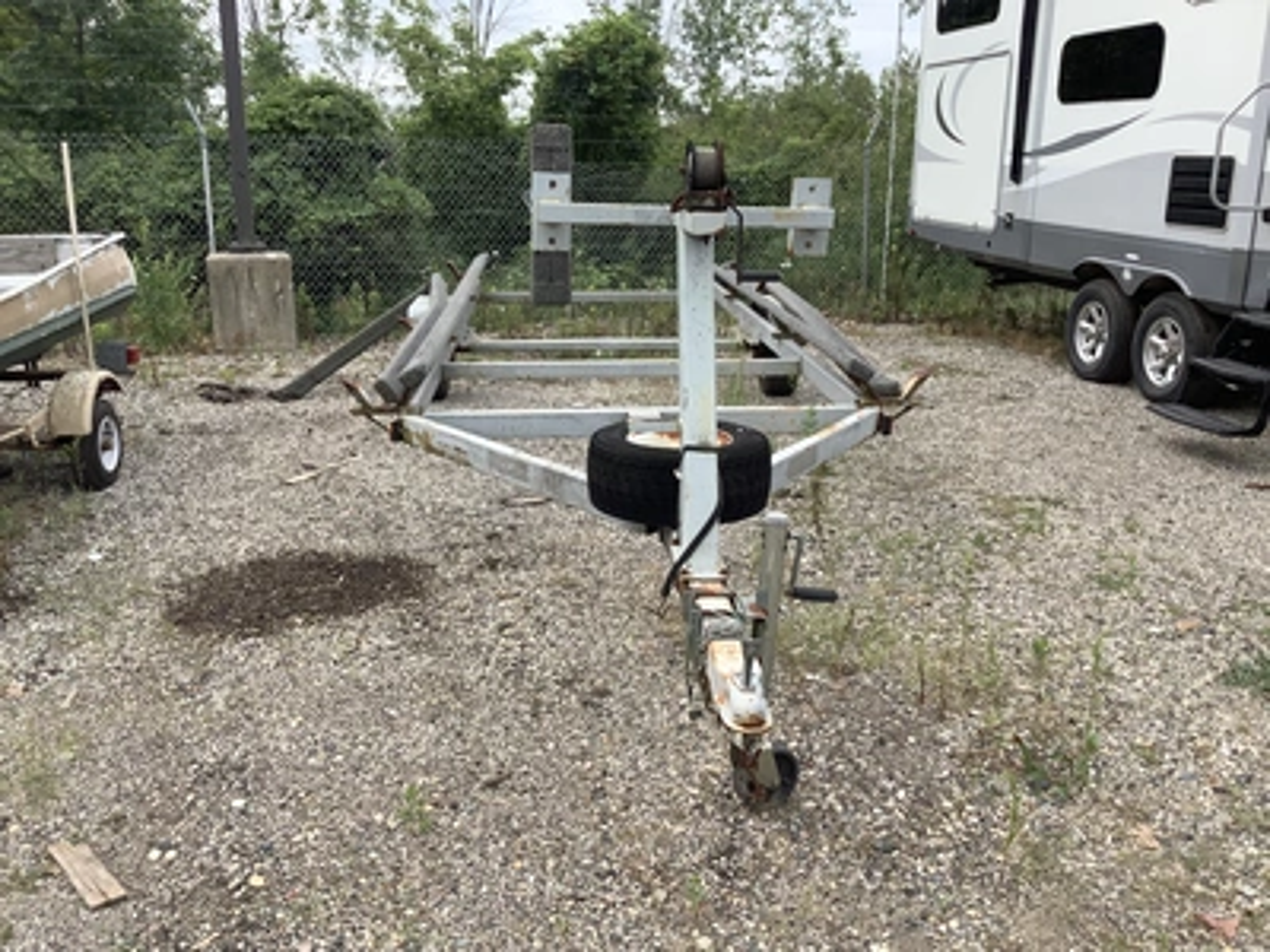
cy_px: 476
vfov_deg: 45.4
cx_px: 635
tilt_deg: -15.4
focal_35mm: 31
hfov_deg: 58.4
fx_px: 1137
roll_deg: +0.8
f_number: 2.4
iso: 25
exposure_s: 1/831
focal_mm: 3.3
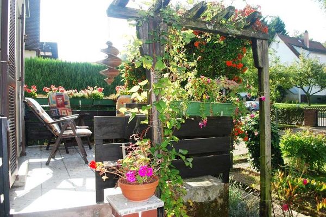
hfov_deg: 67.4
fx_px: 244
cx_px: 163
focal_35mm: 27
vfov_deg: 47.9
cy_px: 108
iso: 100
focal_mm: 18
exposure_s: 1/125
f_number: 3.5
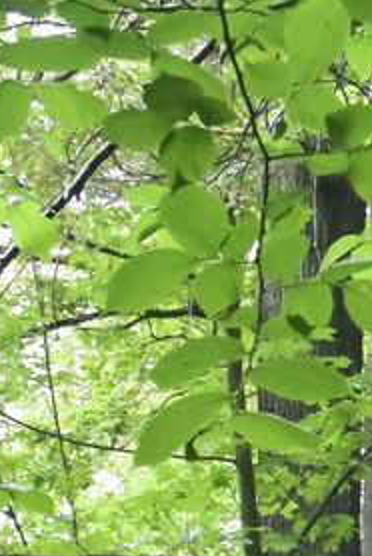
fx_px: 2999
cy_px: 768
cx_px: 769
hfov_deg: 6.8
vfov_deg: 10.3
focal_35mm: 194
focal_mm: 18
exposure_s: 1/400
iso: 900
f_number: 4.5
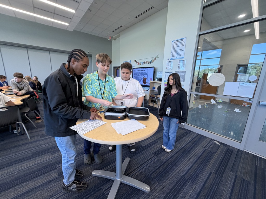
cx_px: 133
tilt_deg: -12.5
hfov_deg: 102.1
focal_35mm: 14
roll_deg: -2.7
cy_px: 100
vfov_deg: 85.7
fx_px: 108
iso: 200
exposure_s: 1/120
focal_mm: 2.22
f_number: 2.2
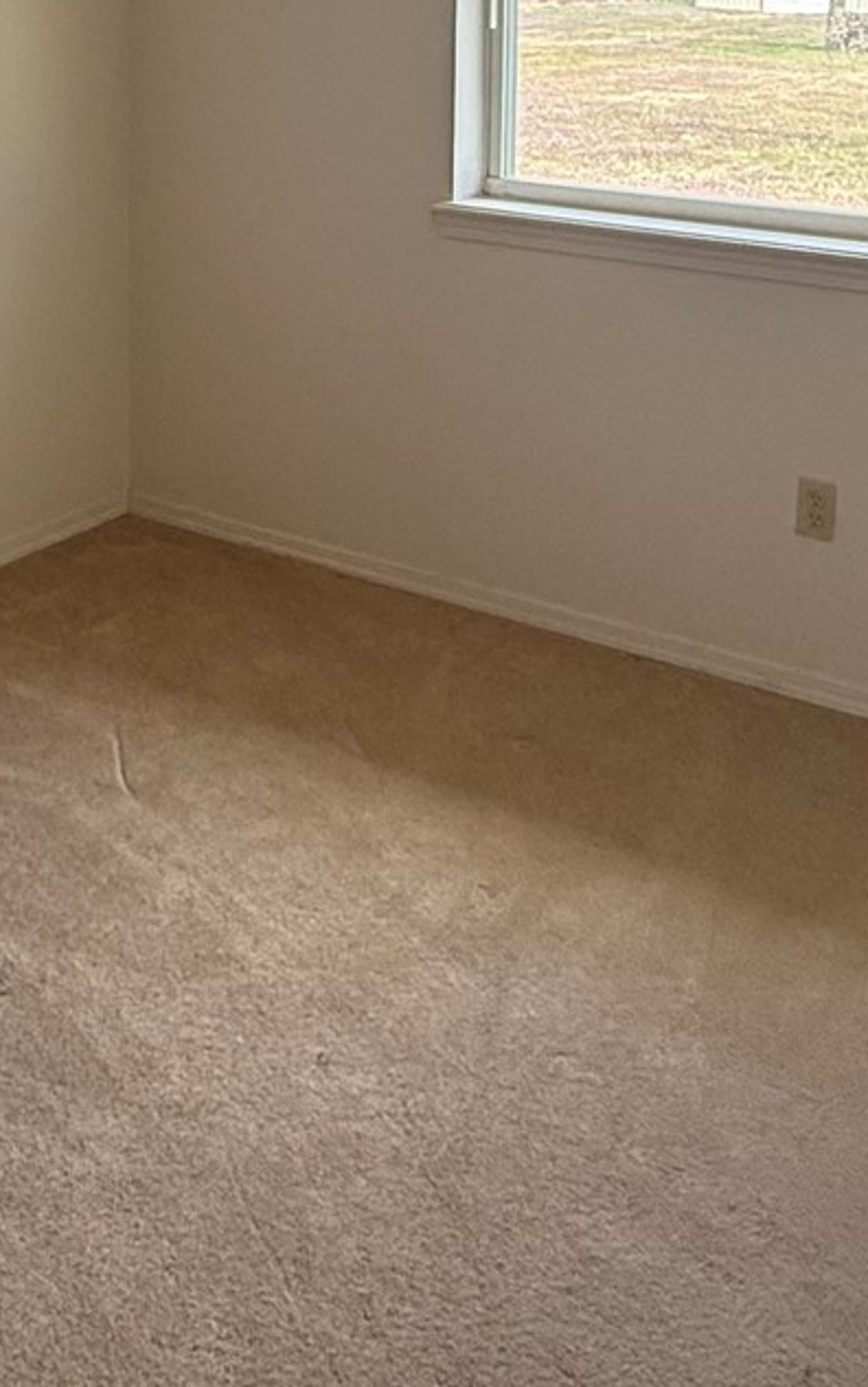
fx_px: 1702
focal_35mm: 45
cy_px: 83
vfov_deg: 40.3
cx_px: 215
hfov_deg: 28.2
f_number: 2.2
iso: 125
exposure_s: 1/99
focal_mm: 2.22
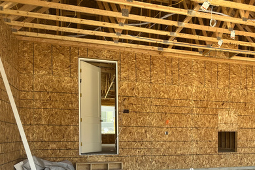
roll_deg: -0.8
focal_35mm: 41
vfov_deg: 31.5
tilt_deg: -1.0
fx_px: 290
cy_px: 143
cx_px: 201
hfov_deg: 45.2
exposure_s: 1/297
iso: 80
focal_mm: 6.86
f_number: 1.78
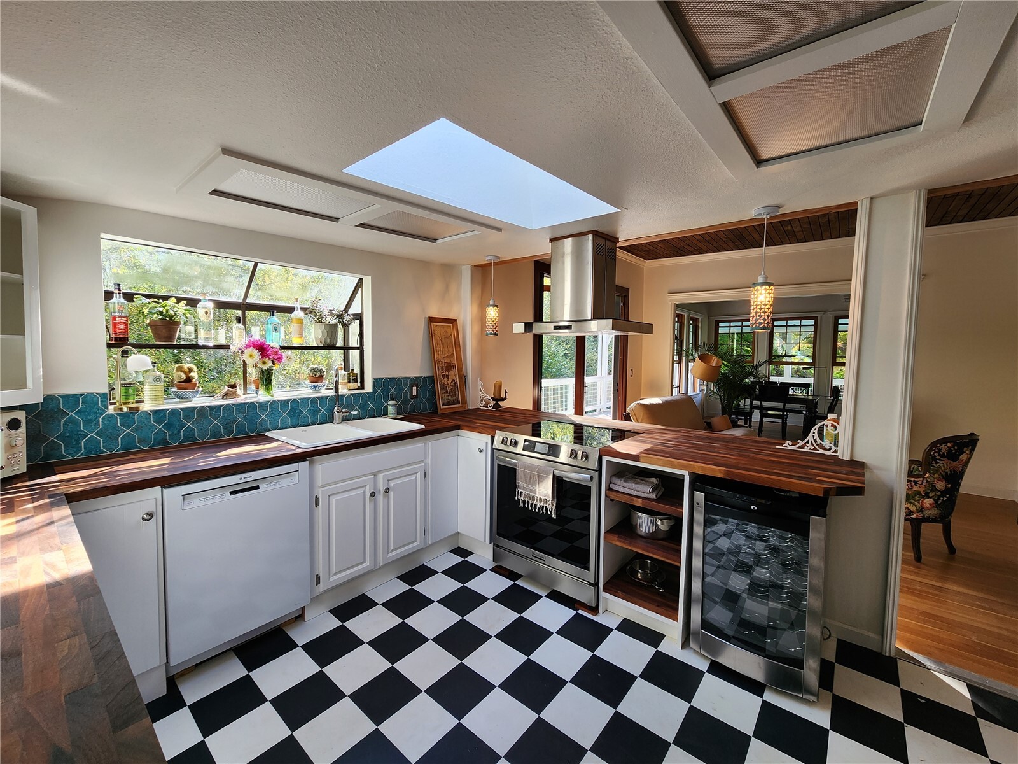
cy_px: 382
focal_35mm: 13
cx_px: 509
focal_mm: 2.2
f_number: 2.2
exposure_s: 1/60
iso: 50
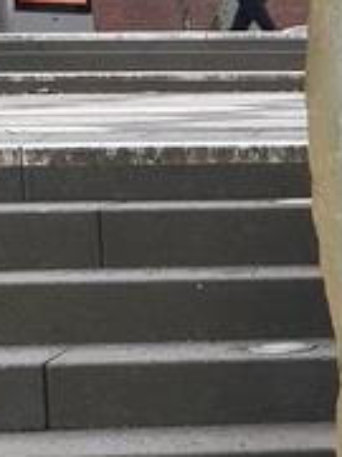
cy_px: 348
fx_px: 1713
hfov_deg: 10.7
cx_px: 617
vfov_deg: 15.1
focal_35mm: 130
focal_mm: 4.3
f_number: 2.4
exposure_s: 1/50
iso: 100
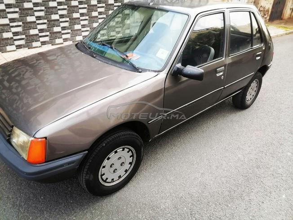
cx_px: 146
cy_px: 110
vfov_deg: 51.4
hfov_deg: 65.3
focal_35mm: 27
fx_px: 229
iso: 100
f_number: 1.8
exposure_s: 1/100
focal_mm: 5.3
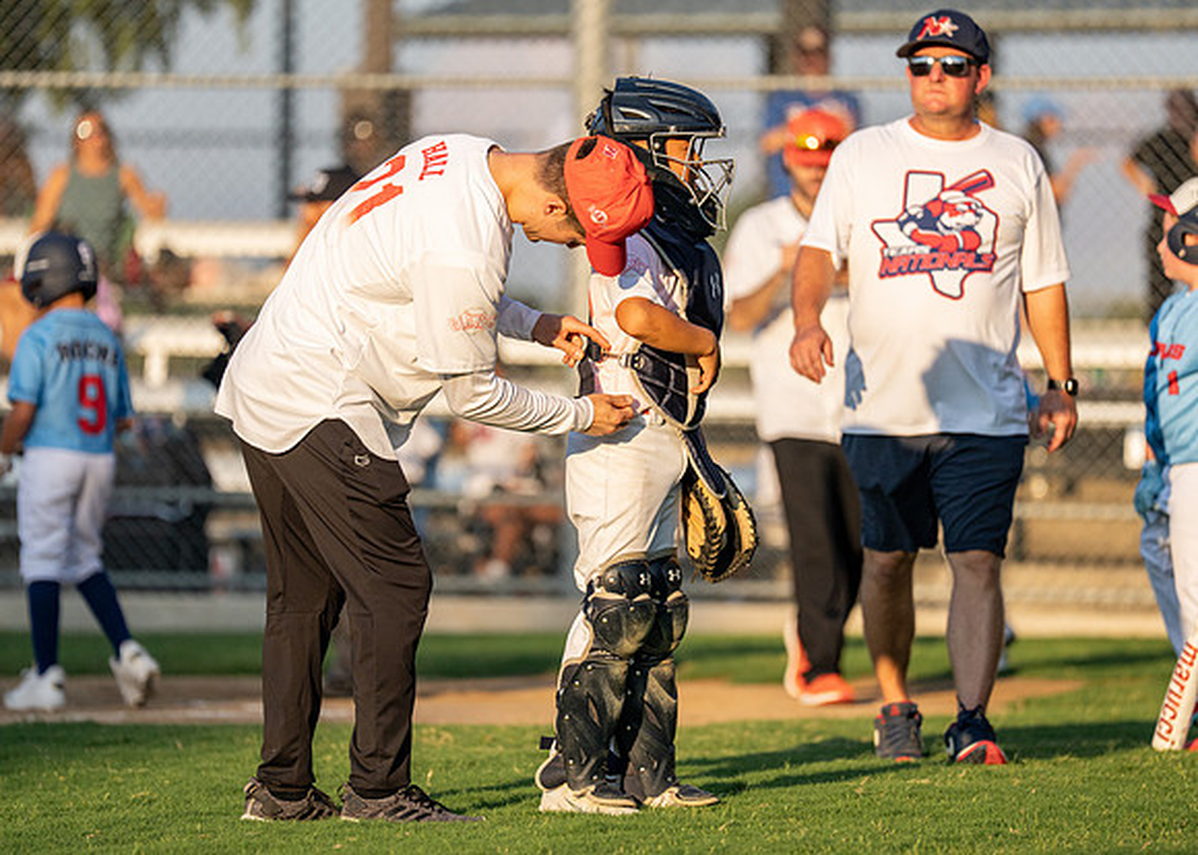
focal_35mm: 243
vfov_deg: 5.9
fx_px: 8270
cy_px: 379
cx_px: 622
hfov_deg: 8.3
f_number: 2.8
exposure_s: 1/5000
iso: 400
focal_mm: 200
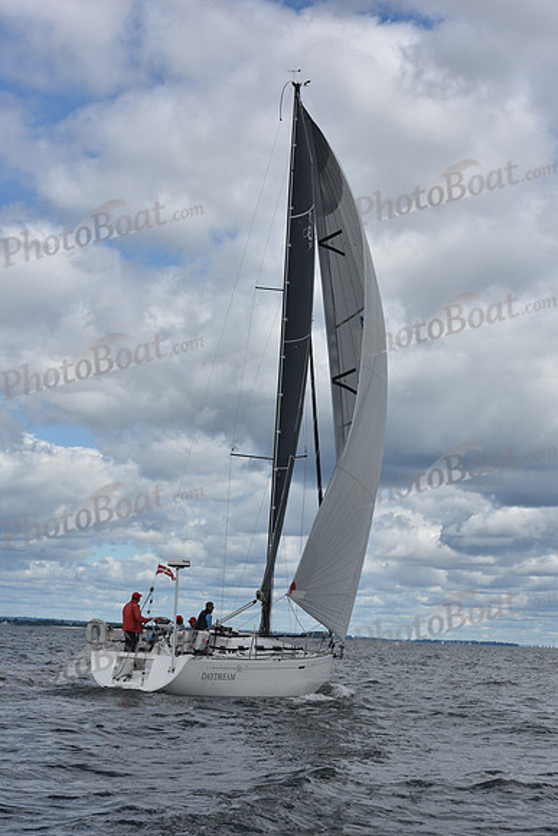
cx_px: 279
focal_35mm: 70
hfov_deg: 19.5
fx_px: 1626
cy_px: 418
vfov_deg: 28.8
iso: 250
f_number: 11
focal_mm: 70
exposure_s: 1/800
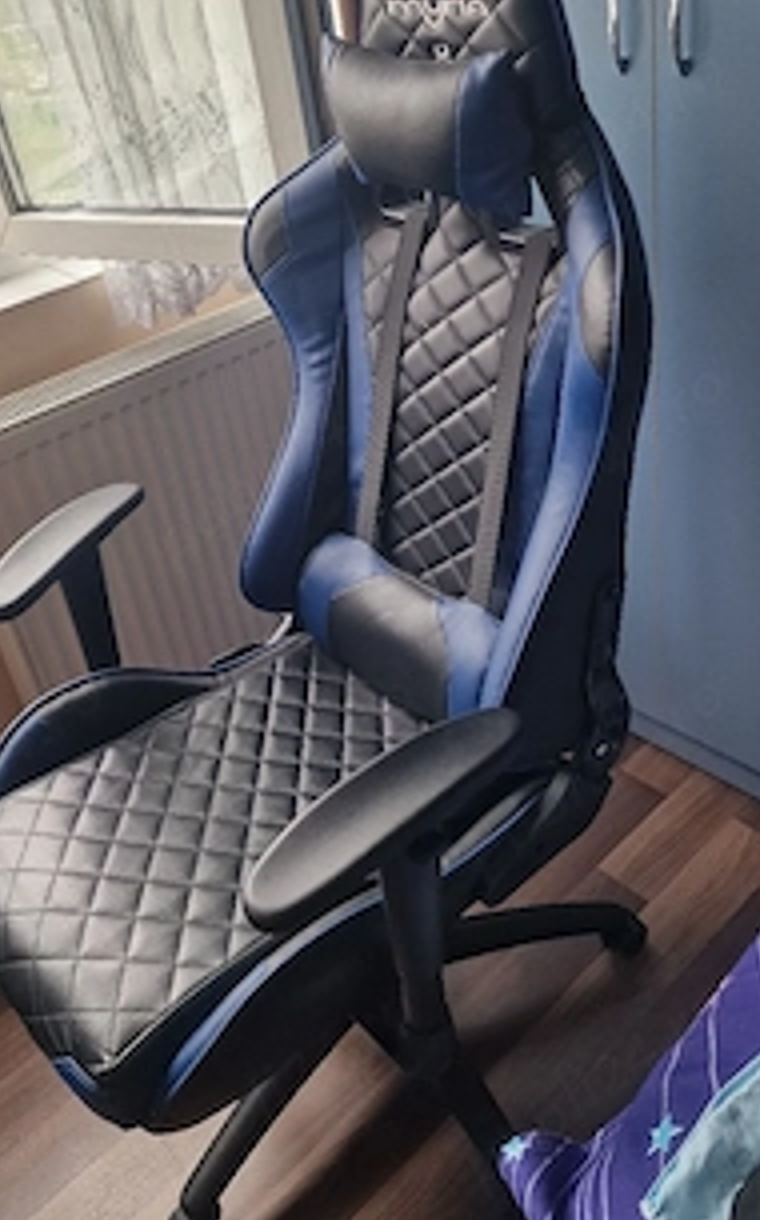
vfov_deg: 59.4
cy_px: 512
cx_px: 364
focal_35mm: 32
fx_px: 1063
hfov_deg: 39.3
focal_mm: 6.4
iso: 200
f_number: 1.8
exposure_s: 1/100
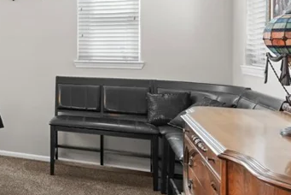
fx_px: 413
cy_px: 47
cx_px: -143
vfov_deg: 26.2
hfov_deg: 27.4
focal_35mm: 51
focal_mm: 17
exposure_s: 1/15
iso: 400
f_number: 8
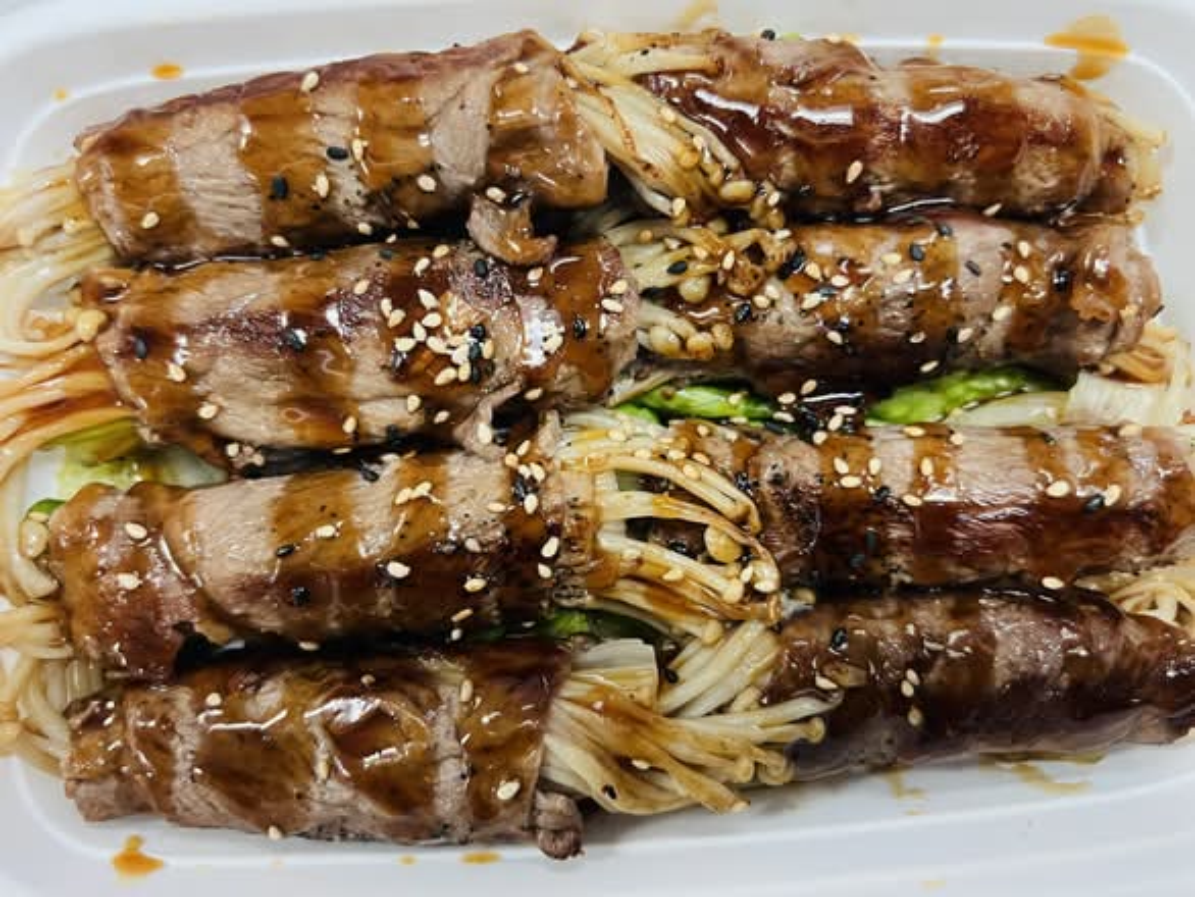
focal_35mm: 26
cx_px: 598
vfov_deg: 53.1
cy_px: 448
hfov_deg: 67.3
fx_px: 898
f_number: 1.5
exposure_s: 1/60
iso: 500
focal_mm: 5.7
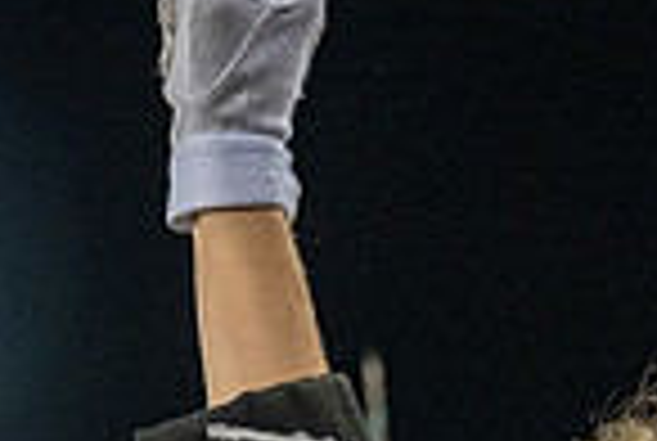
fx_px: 1810
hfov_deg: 20.6
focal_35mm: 99
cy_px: 857
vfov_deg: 12.4
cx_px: 292
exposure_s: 1/500
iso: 2000
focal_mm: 25
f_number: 3.2
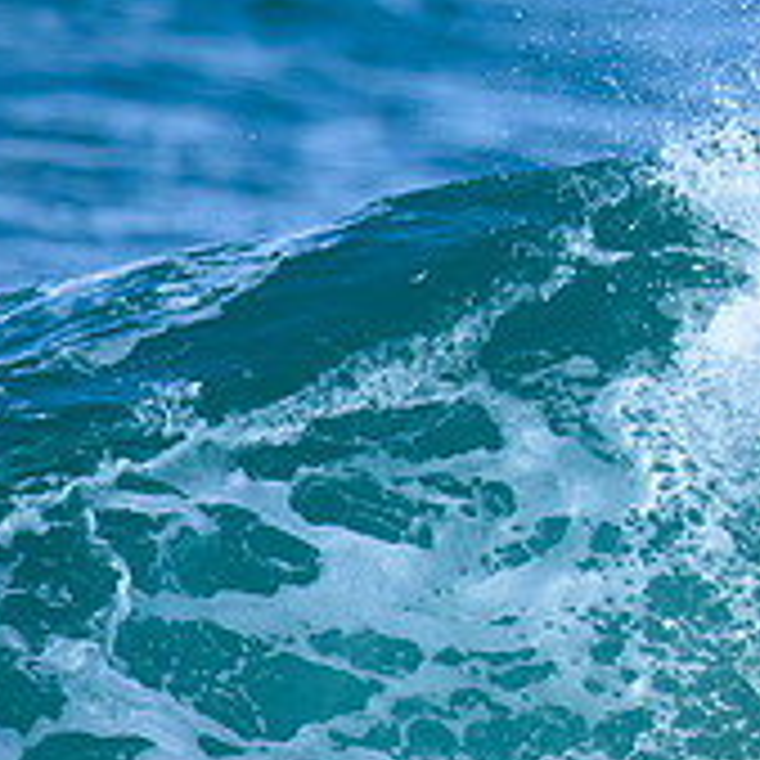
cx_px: 1136
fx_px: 79586
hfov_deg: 0.5
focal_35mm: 3204
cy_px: 491
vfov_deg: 0.5
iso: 360
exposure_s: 1/2000
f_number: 6.3
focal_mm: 800
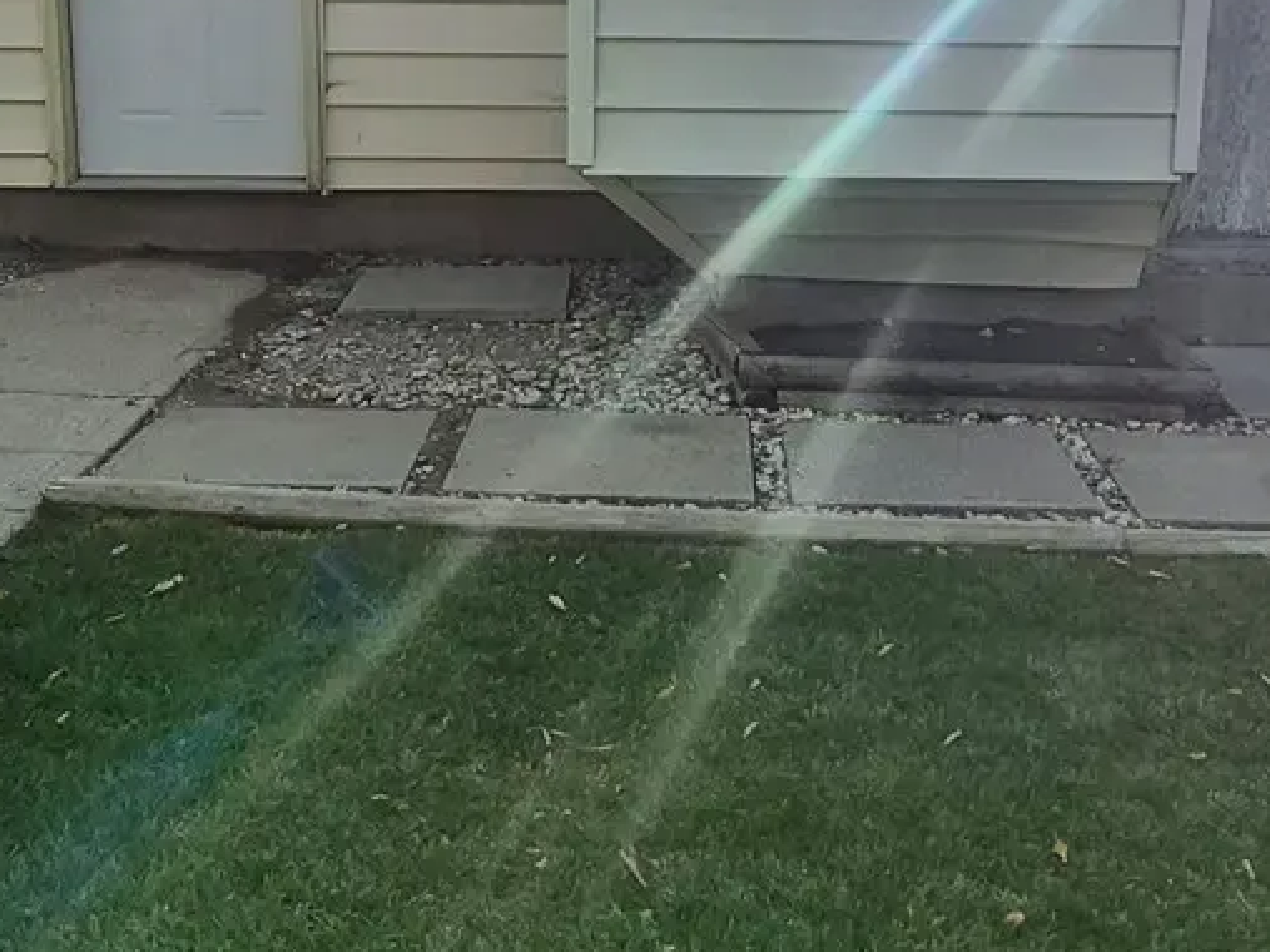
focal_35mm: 41
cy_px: 238
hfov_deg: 45.7
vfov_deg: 34.4
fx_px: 1504
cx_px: 706
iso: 50
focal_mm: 1.74
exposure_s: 1/1280
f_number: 2.2
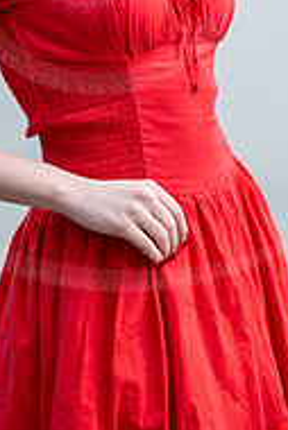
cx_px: 102
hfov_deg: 6.8
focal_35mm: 201
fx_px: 2407
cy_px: -2
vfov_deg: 10.1
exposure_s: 1/200
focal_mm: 85
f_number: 1.2
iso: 80
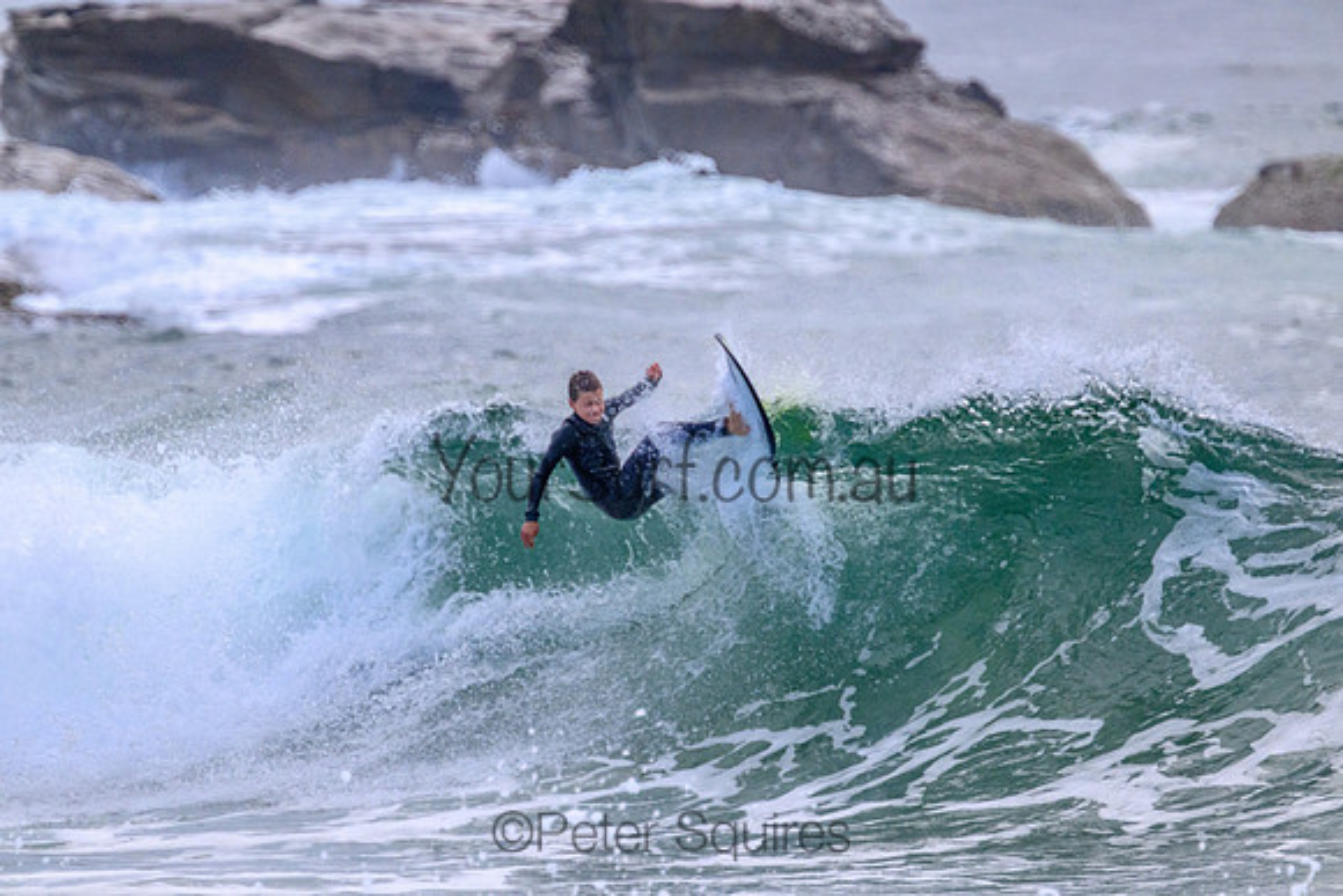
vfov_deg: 1.7
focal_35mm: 800
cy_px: 448
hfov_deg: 2.6
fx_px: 29850
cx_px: 672
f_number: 11
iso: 2000
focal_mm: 800
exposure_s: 1/1600
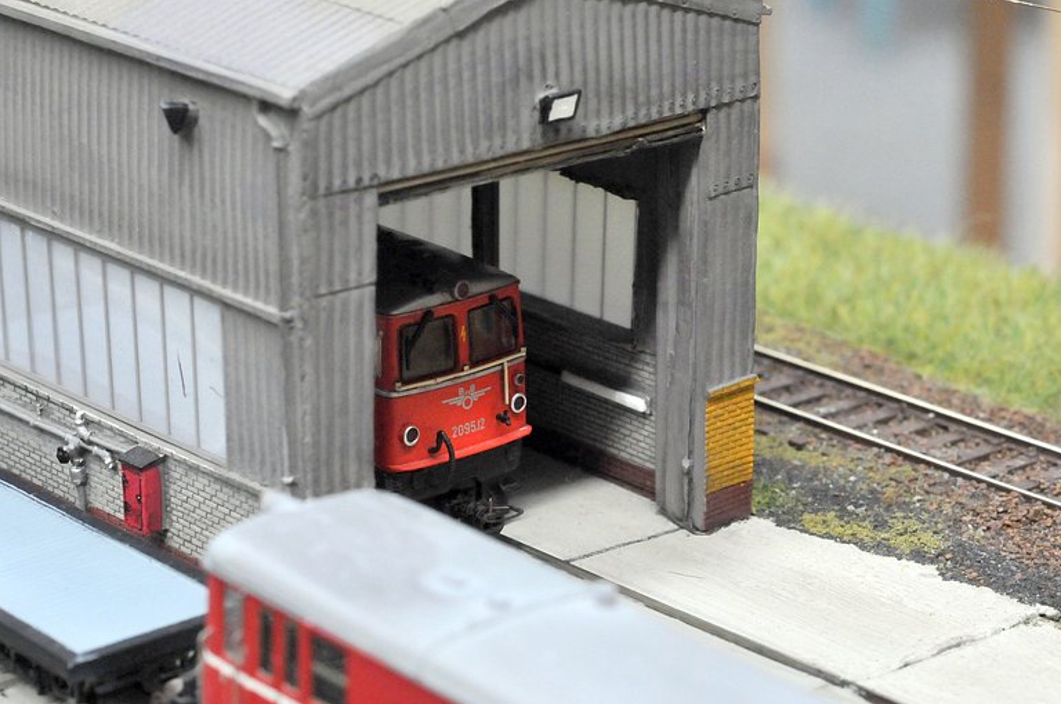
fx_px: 2943
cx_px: 485
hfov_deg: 20.4
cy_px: 342
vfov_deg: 13.6
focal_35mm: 100
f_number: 8
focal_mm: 50
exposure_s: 1/250
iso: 1600
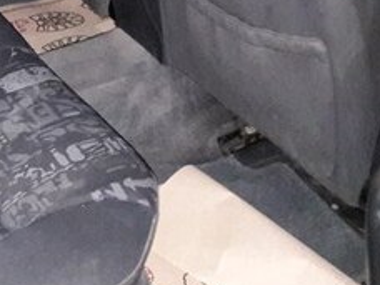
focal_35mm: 81
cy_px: 108
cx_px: -130
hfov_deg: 21.5
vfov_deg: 18.2
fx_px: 889
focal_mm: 3.7
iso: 800
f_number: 1.9
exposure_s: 1/17
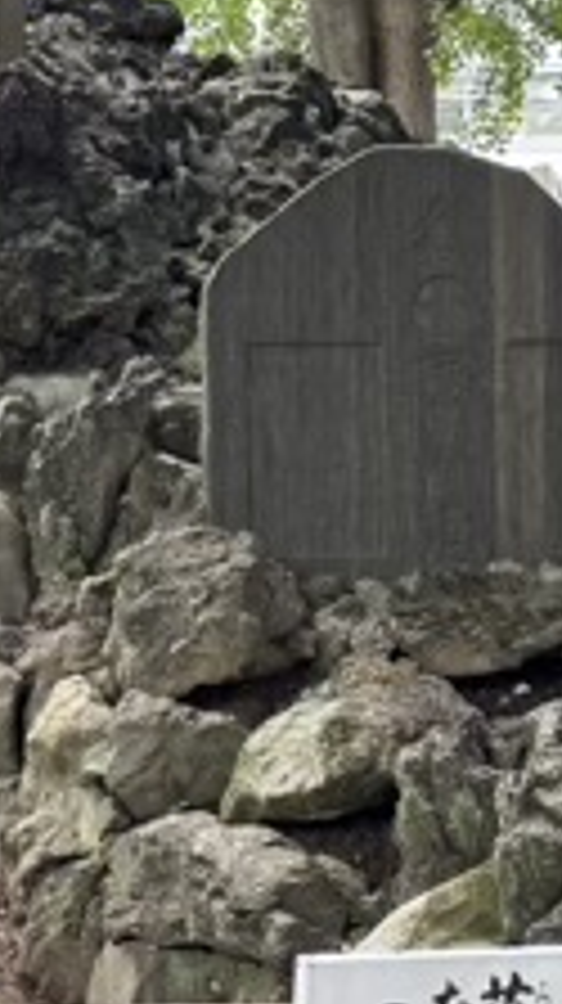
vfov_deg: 23.9
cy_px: 570
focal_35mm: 89
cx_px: 157
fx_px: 2364
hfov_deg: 13.5
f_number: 1.6
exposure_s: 1/121
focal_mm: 5.96
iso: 80
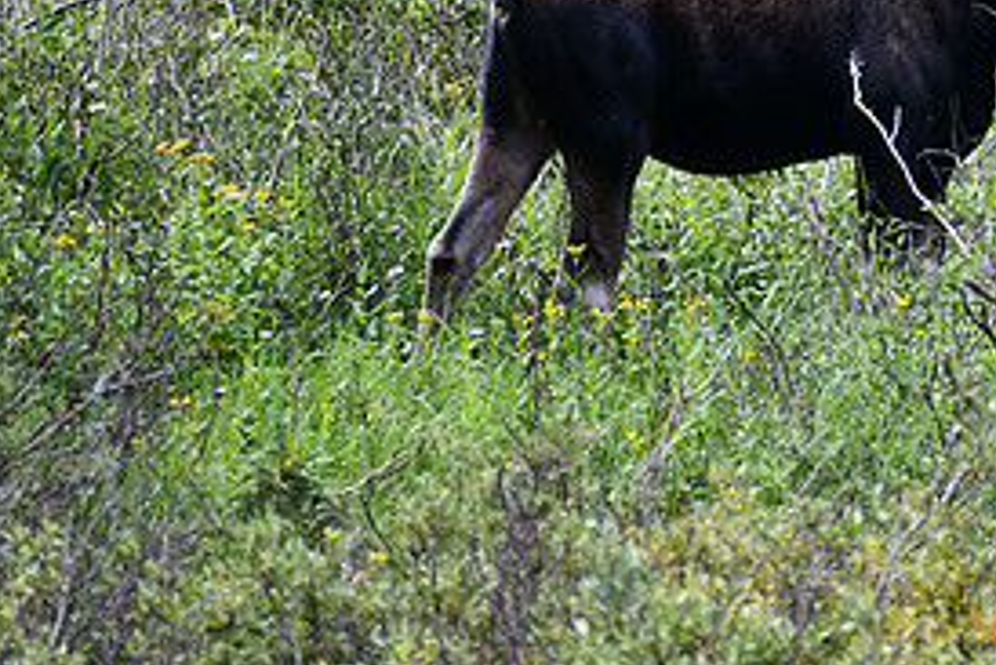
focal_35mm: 952
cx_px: 862
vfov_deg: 1.4
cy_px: 67
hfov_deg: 2.2
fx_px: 26351
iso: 720
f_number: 5.6
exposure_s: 1/500
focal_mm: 300
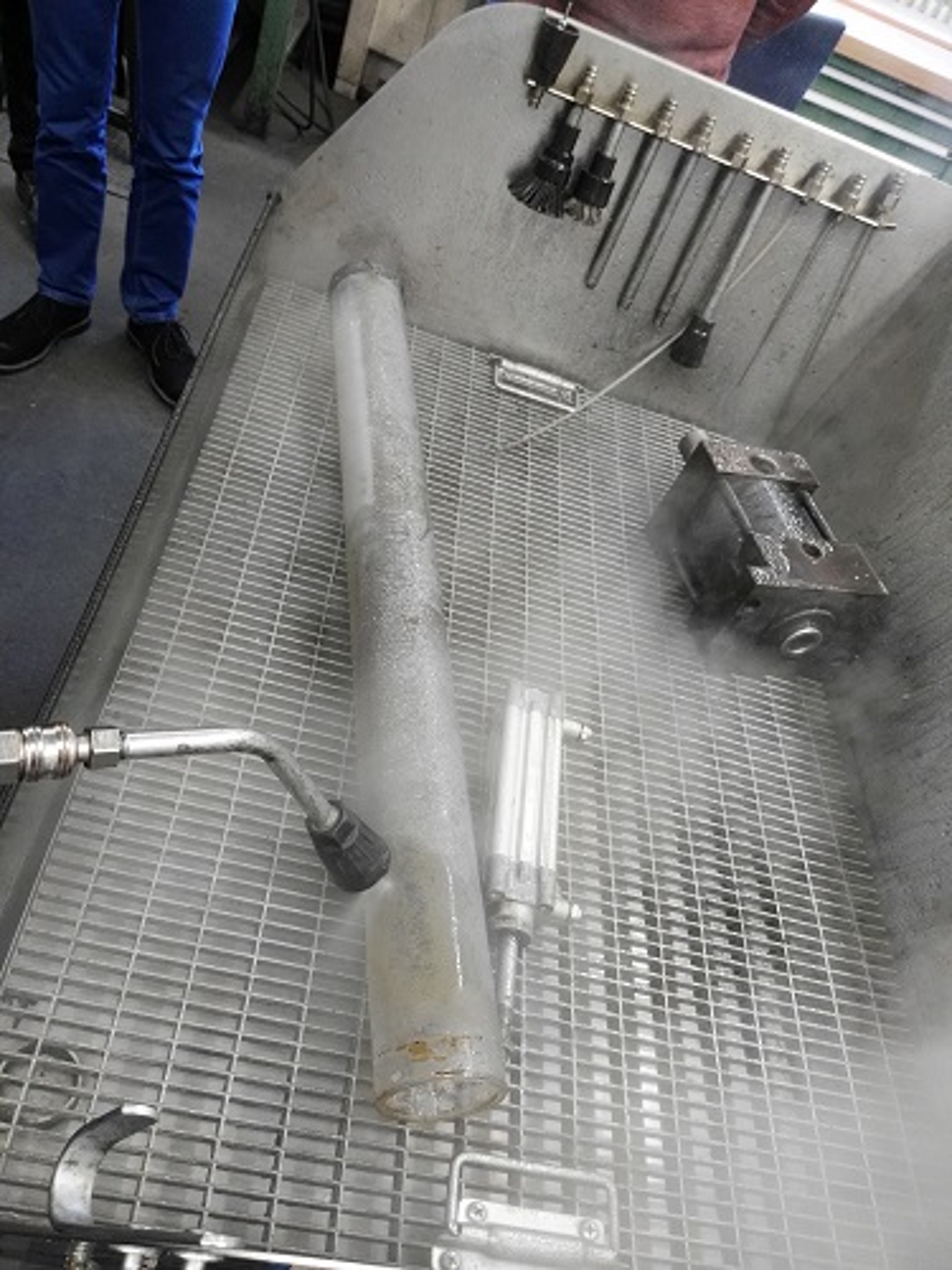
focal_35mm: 28
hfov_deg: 49.7
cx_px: 476
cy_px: 635
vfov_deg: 63.4
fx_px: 1027
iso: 137
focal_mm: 2.96
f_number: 2
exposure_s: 1/30
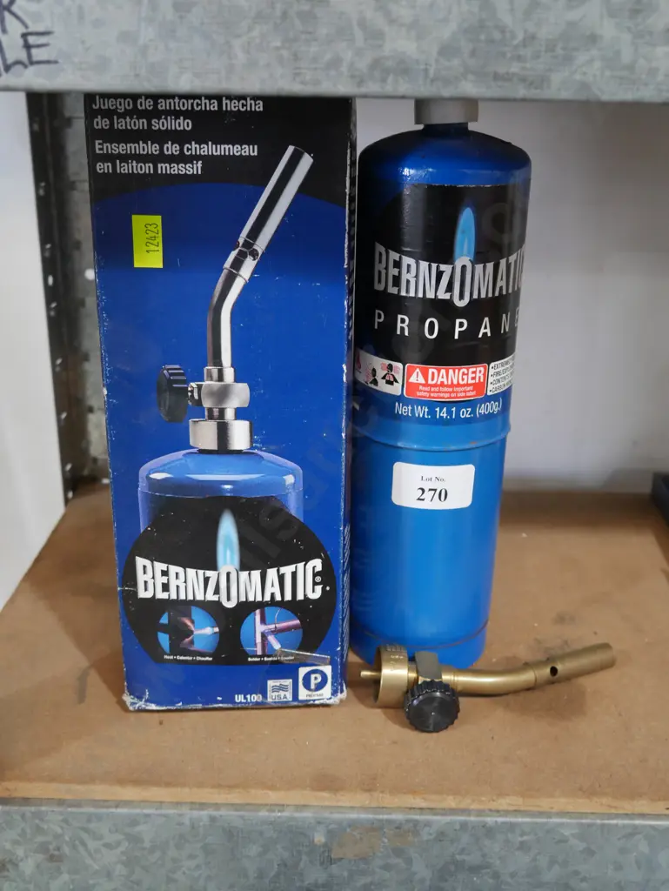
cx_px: 334
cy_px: 446
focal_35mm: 38
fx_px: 978
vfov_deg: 49.0
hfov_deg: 37.8
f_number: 4.1
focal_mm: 19
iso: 1000
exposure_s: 1/60
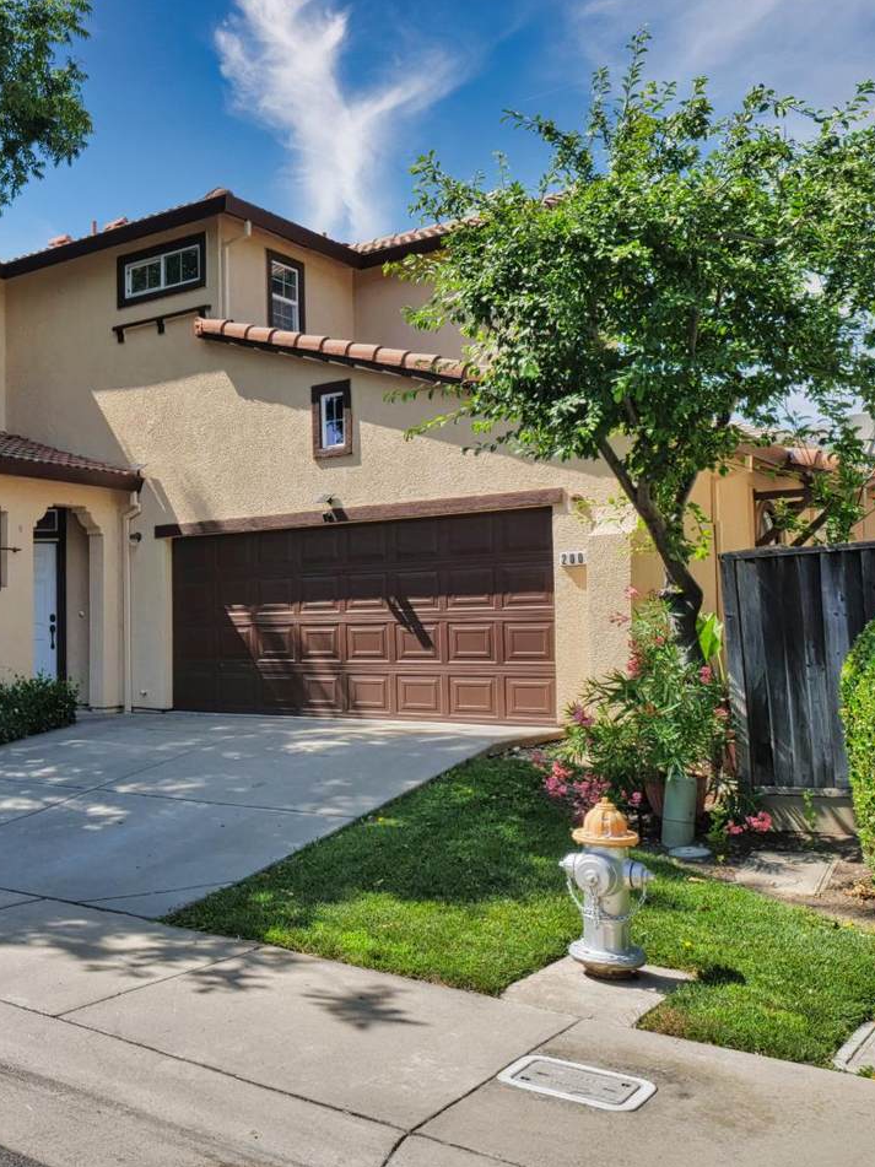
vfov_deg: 52.6
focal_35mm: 35
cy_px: 582
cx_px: 146
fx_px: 1180
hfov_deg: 38.8
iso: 100
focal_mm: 13
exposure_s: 1/160
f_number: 9
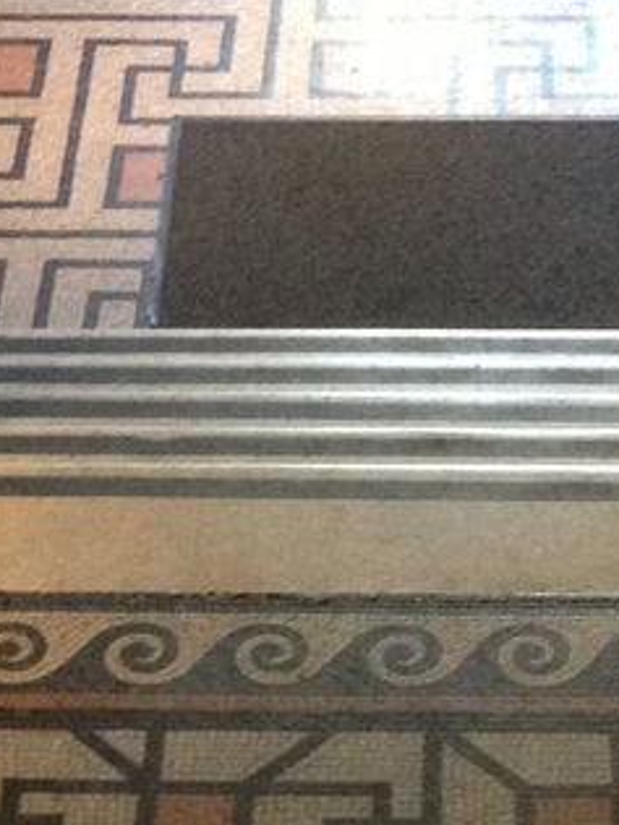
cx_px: 426
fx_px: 4220
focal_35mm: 177
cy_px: -1094
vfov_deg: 9.9
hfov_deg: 8.4
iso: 250
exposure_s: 1/20
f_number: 2.4
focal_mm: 4.28
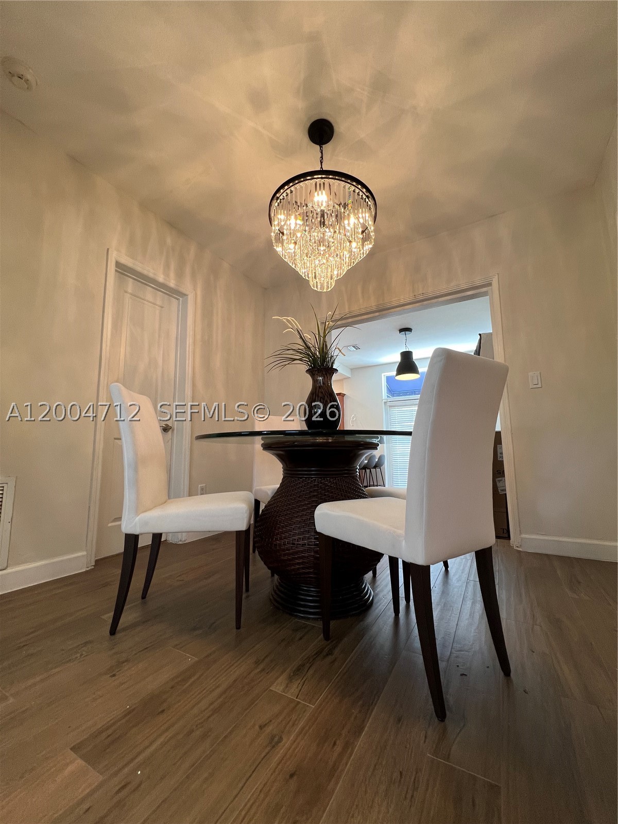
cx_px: 309
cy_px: 412
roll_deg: +0.3
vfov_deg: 106.2
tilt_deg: +7.1
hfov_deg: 89.9
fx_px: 309
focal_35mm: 13
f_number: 1.8
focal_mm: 1.57
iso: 125
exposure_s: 1/60
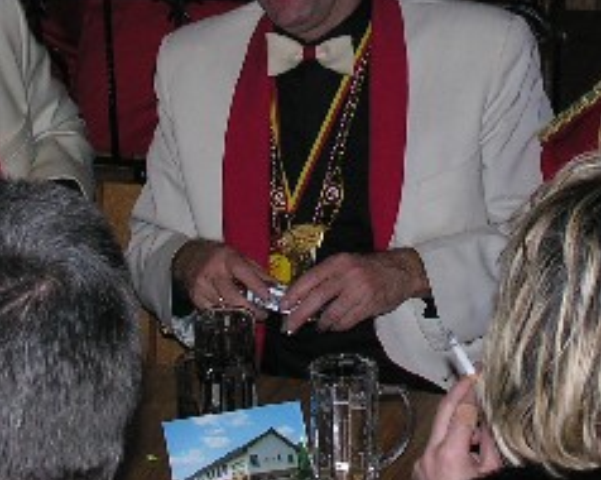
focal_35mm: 115
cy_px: 121
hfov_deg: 16.7
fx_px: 2044
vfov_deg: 13.3
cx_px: 361
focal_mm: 8.9
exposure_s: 1/60.1
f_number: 2.8
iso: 50
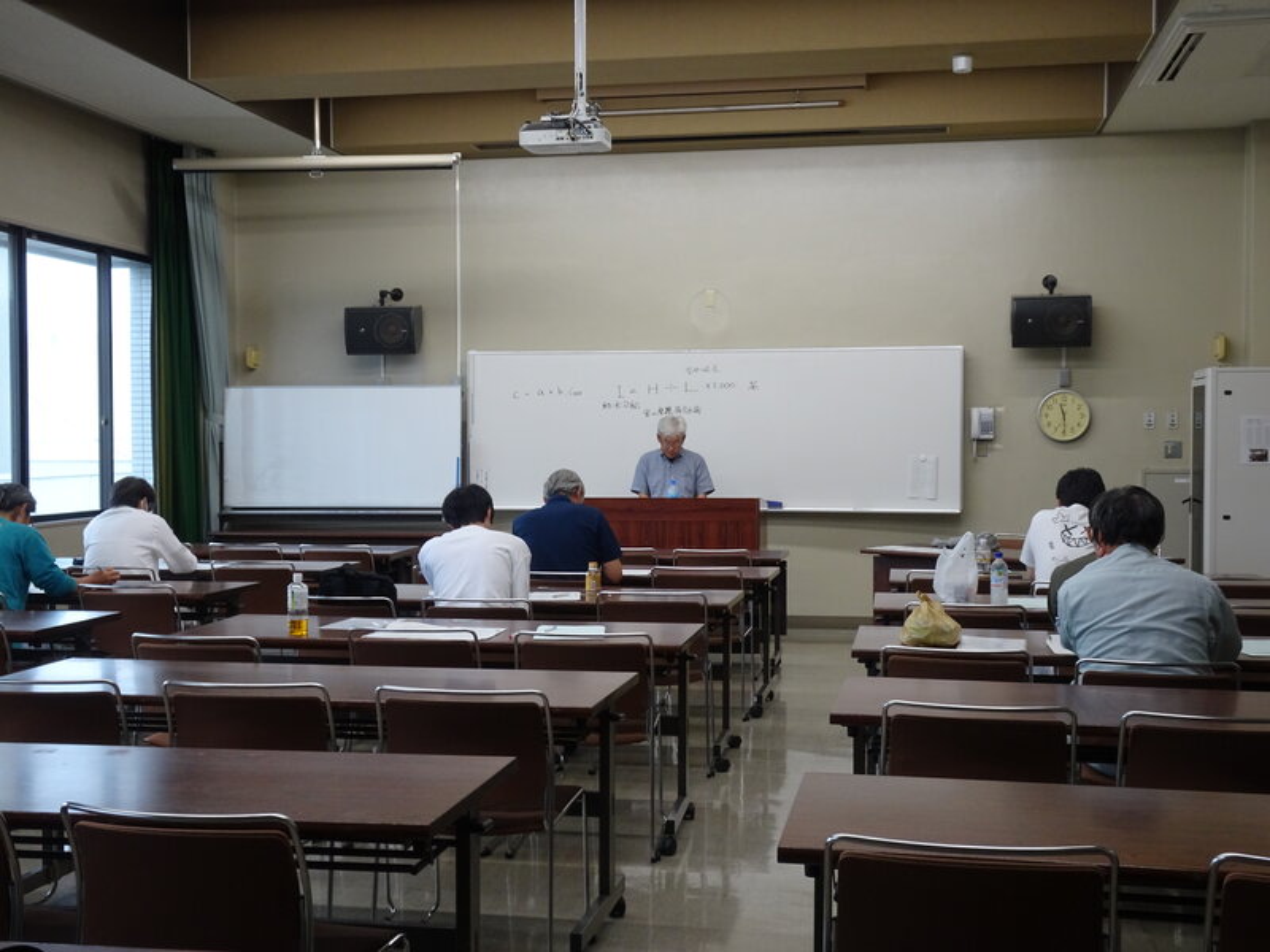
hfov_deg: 46.8
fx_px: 1468
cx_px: 635
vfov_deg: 36.0
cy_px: 476
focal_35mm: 40
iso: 160
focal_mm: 6.8
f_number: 4
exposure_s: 1/40
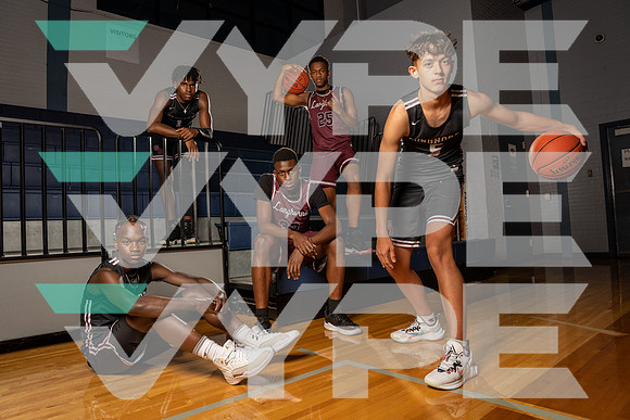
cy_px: 210
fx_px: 420
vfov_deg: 53.2
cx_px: 315
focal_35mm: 24
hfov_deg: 73.7
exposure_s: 1/200
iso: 320
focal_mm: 24
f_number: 8
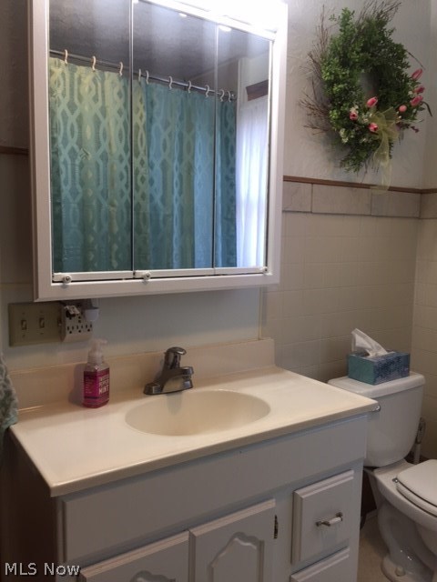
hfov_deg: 48.2
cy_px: 291
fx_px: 488
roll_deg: +0.0
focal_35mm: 29
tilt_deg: -6.7
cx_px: 218
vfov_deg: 61.7
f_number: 2.2
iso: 32
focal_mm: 4.15
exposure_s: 1/40
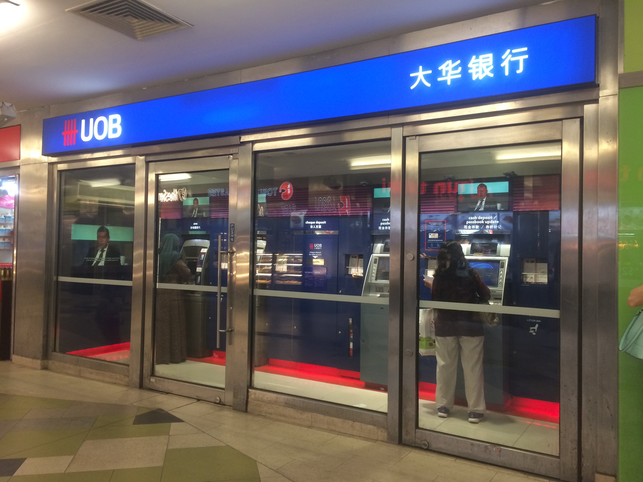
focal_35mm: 29
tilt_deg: +1.6
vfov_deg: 48.2
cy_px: 241
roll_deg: -1.9
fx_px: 539
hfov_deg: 61.7
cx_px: 322
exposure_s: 1/33
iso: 125
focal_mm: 4.15
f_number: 2.2
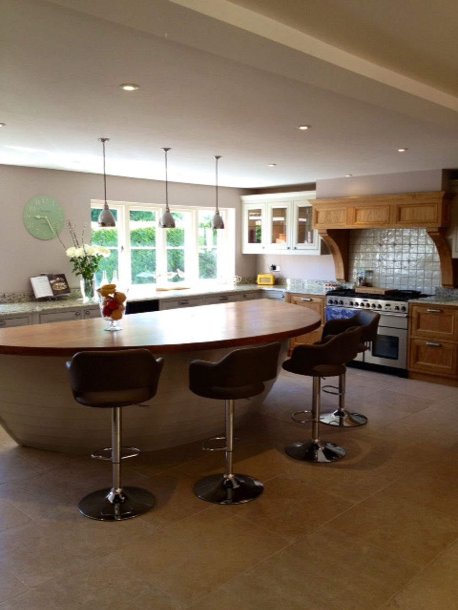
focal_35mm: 35
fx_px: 617
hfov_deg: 40.7
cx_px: 229
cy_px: 305
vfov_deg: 52.6
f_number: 2.4
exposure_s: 1/60
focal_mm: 4.28
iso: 80
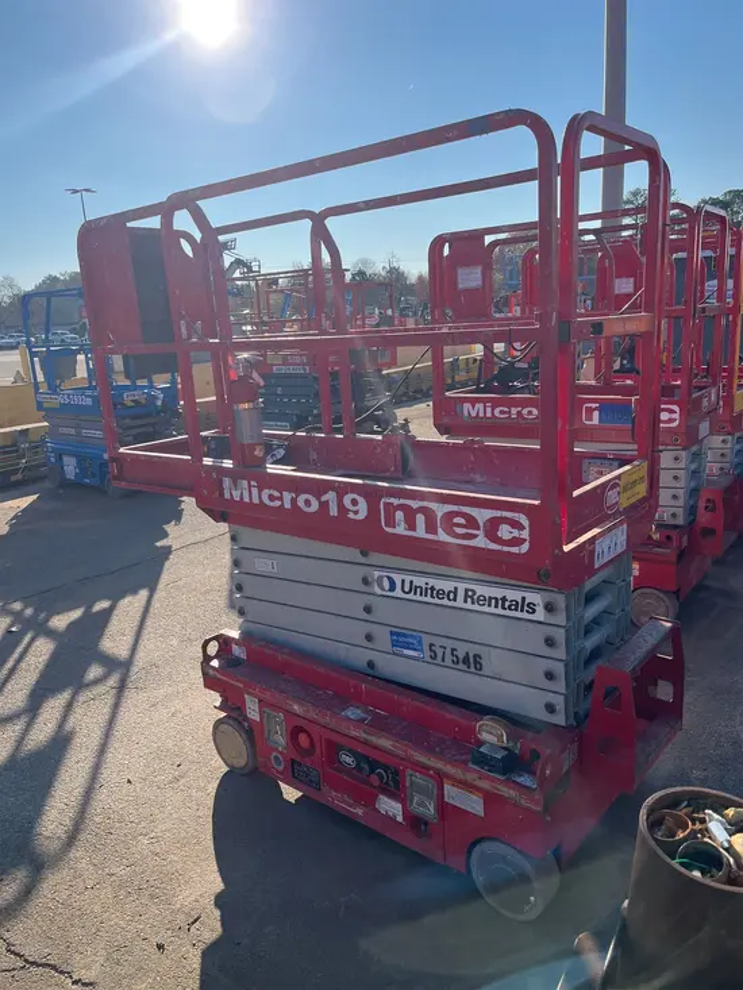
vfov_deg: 67.3
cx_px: 372
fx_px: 744
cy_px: 495
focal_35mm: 26
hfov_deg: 53.1
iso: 50
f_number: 1.6
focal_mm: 5.1
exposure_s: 1/3745
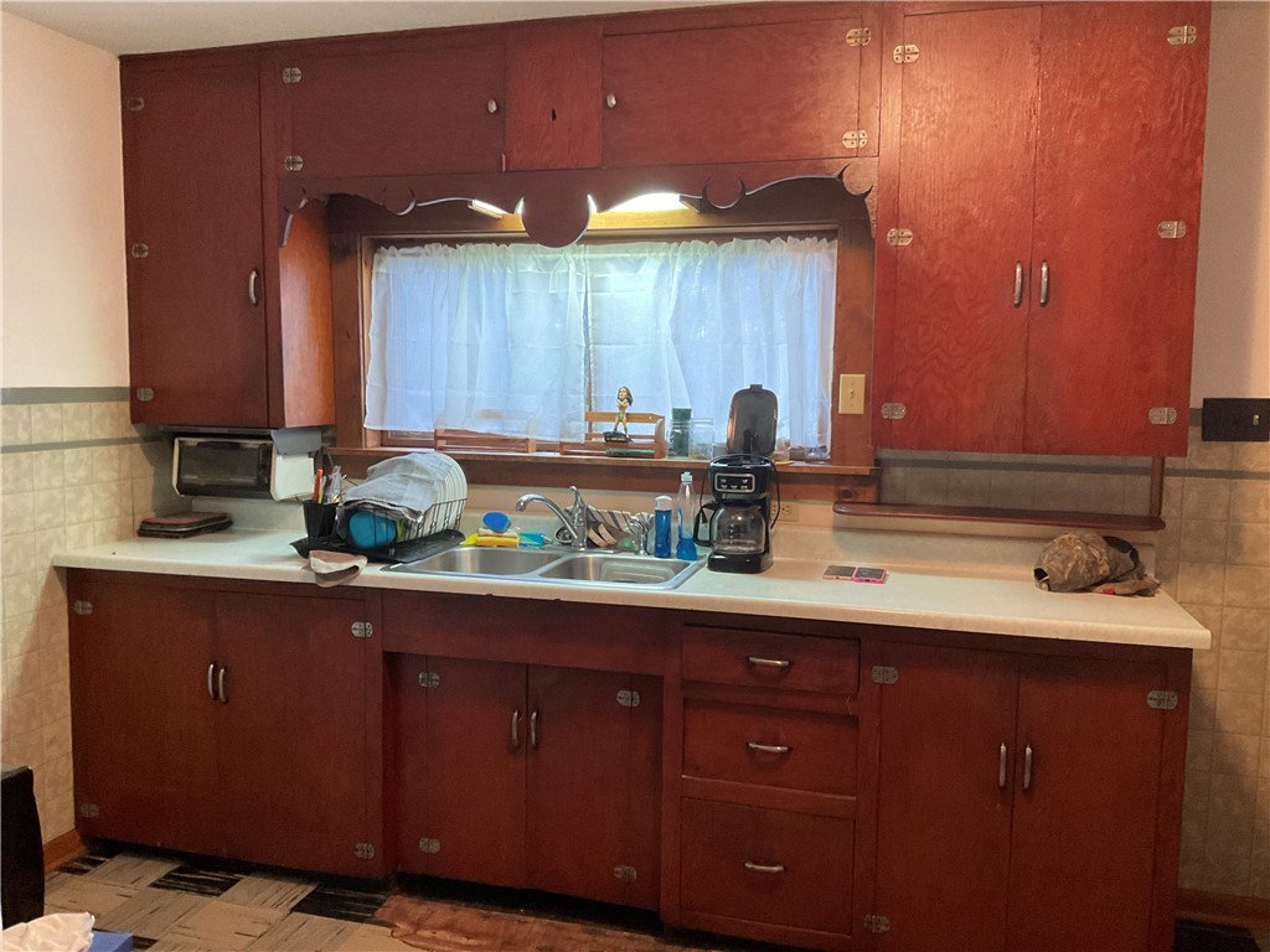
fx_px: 1064
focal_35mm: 29
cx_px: 635
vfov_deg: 48.2
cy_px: 476
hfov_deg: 61.7
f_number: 1.8
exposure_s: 1/60
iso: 250
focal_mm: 3
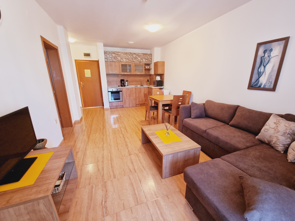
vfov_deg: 89.9
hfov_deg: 106.2
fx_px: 111
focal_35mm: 13
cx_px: 148
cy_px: 110
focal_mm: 2.2
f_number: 2.2
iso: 320
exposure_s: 1/33
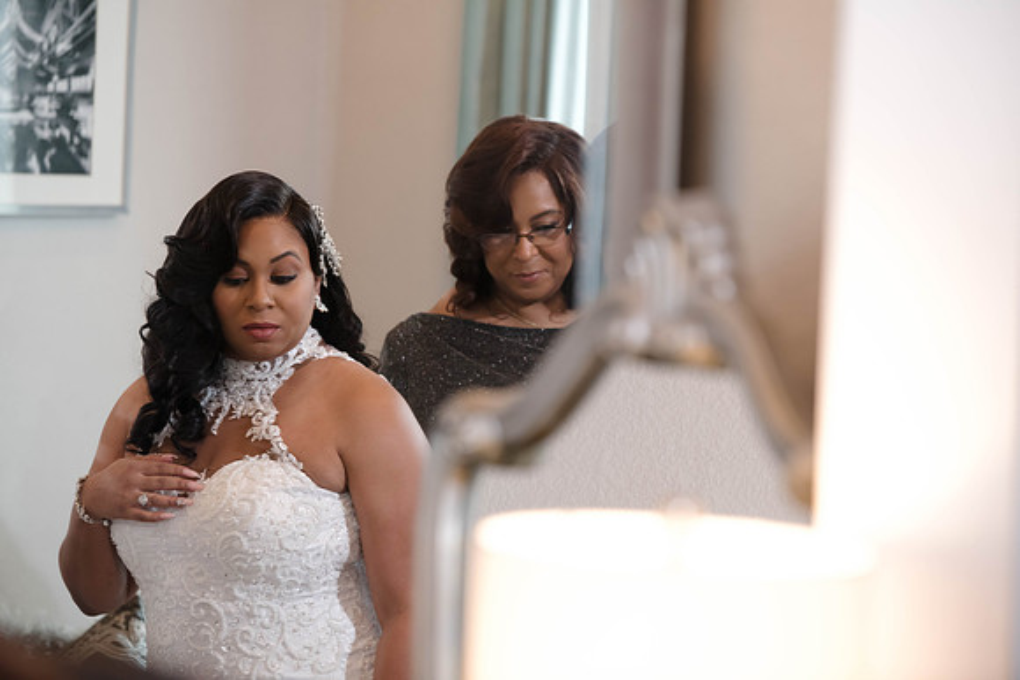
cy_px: 340
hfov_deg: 12.8
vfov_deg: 8.6
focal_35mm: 160
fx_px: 4538
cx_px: 510
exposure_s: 1/160
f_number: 3.5
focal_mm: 160
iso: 1250
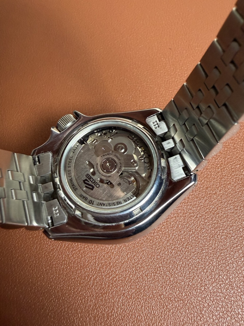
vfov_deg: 67.3
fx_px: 244
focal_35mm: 26
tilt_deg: -68.0
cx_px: 122
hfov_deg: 53.1
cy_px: 163
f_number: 2.2
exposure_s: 1/60
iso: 400
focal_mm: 2.22
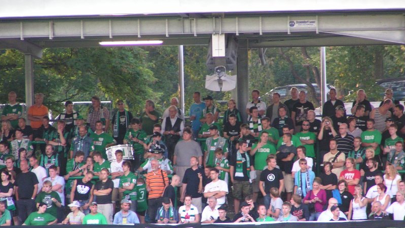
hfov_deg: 5.2
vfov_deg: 2.9
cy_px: 126
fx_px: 4468
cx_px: 203
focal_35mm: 416
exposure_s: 1/100
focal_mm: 58
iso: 200
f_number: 3.5
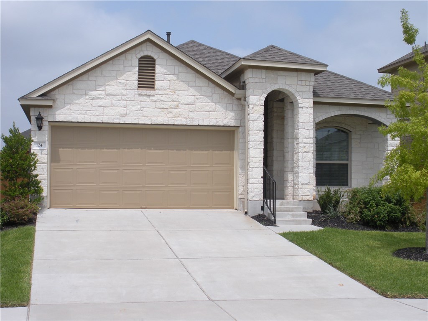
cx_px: 214
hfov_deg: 36.8
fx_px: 643
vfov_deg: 28.0
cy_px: 160
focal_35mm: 52
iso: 64
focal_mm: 9.1
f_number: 4.4
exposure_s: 1/750
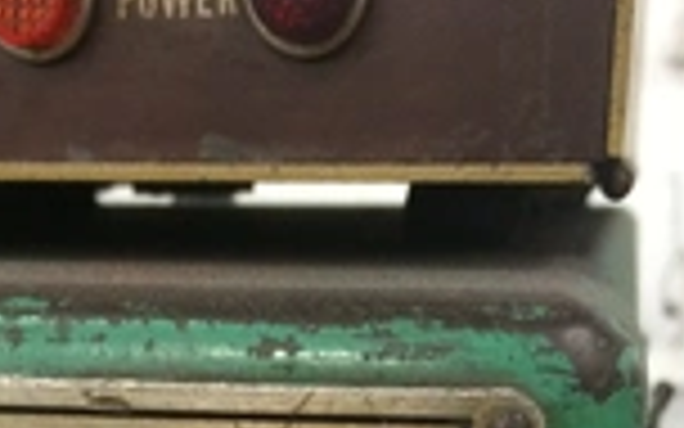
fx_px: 1510
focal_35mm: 81
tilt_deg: -22.9
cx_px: 274
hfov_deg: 25.5
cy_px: 748
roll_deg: +0.3
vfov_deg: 14.4
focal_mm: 4.15
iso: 200
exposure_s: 1/30
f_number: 2.2
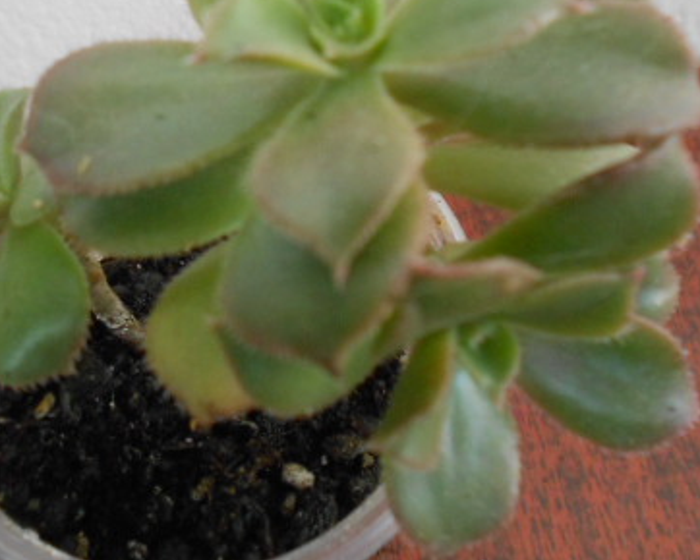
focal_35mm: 50
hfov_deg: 37.0
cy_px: 127
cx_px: 240
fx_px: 1036
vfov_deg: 29.7
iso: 320
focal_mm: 5.3
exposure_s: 1/30
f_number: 3.4
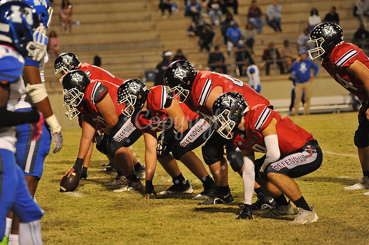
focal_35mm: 200
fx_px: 2049
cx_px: 184
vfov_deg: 6.9
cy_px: 122
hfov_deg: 10.3
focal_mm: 200
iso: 5000
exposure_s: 1/200
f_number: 5.6
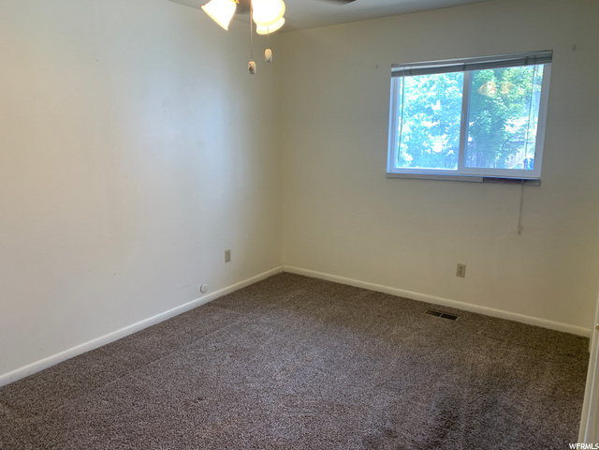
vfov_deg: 53.1
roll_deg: -0.7
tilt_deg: -12.1
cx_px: 300
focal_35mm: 26
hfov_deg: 67.3
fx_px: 450
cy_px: 225
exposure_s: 1/120
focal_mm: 4.25
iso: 80
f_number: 1.8
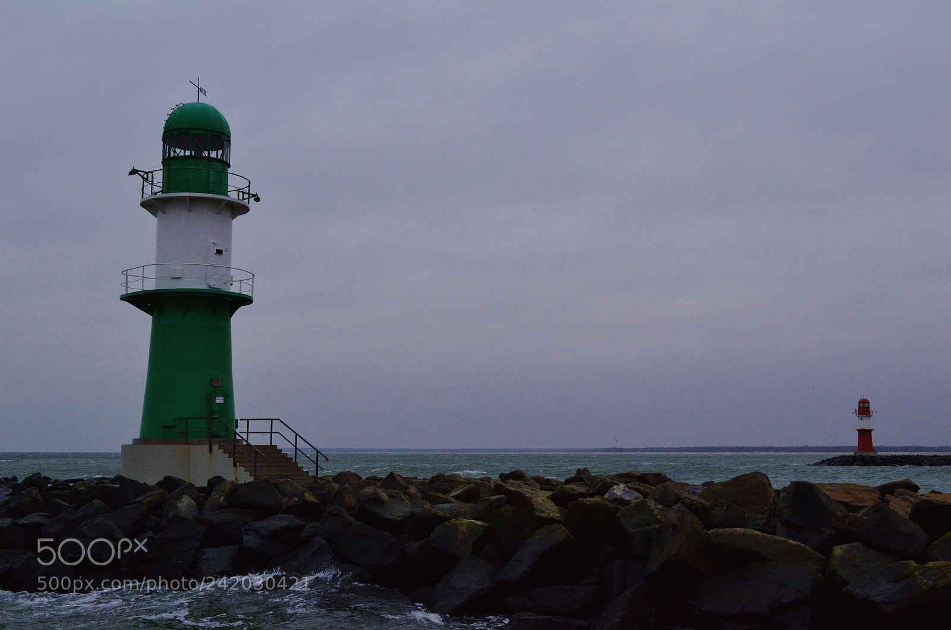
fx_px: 1187
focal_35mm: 45
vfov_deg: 29.8
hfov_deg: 43.7
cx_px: 476
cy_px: 315
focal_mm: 30
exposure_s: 1/250
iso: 400
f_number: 8
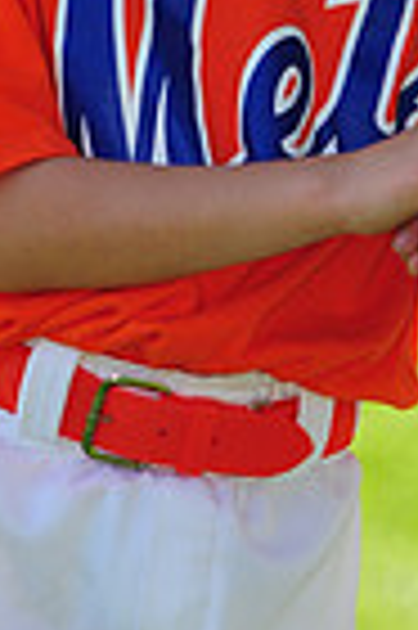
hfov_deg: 2.0
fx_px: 11942
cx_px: 324
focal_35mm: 684
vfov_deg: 3.0
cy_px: -320
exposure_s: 1/500
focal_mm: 165
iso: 250
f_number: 5.6
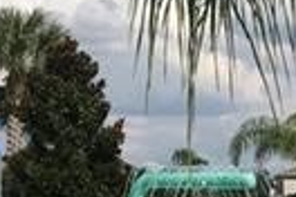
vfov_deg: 7.6
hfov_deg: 11.5
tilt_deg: +11.4
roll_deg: -0.7
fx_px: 1455
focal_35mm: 177
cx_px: 4
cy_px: -78
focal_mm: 3.99
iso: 20
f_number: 1.8
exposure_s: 1/4808
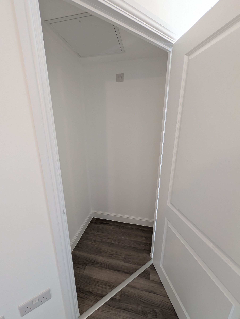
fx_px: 111
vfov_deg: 110.5
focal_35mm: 12
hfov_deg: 94.6
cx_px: 120
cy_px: 160
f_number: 1.7
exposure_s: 1/139
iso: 173
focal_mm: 2.02
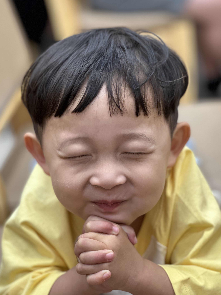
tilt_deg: -17.3
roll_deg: +4.8
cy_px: 134
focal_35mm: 85
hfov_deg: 17.4
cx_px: 114
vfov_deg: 23.0
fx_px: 724
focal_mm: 9
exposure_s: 1/60
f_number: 2.8
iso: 125
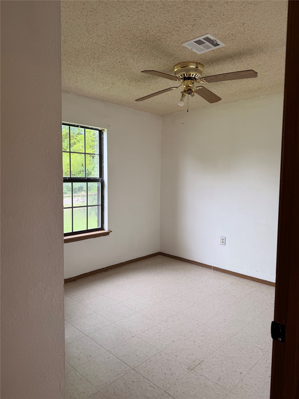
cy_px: 200
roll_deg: -0.6
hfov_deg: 56.8
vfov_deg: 71.6
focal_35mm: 24
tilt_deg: -5.7
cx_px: 150
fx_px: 276
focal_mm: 6.76
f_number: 1.78
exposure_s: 1/120
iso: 80
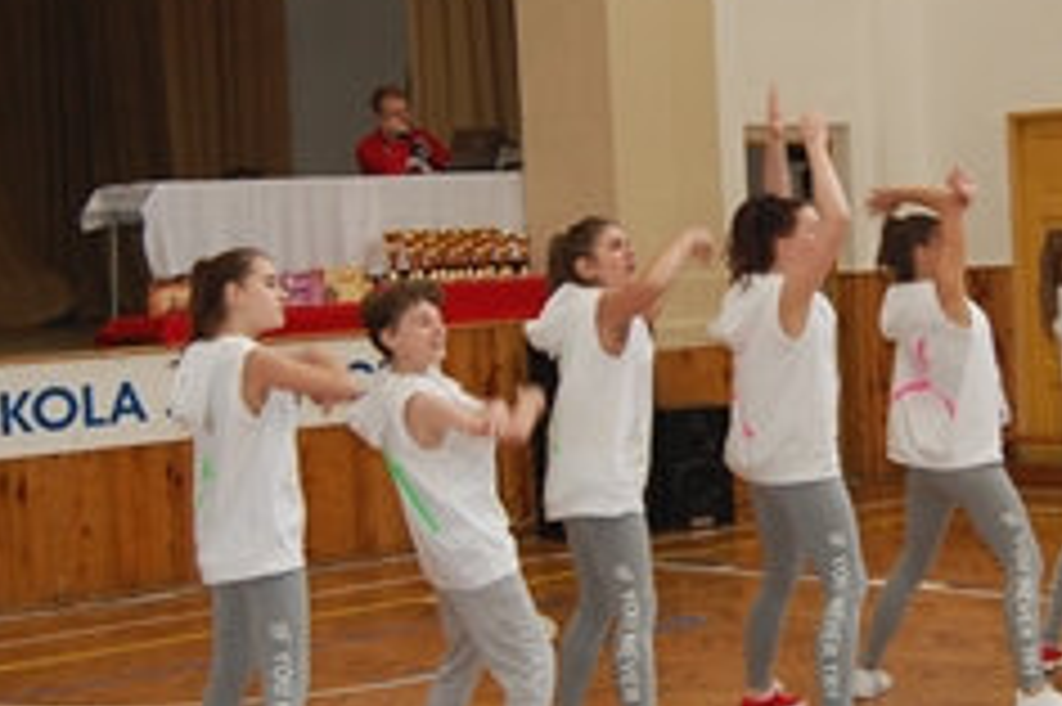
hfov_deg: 22.7
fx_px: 2624
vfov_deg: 15.3
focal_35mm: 89
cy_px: 355
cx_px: 788
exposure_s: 1/60
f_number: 4.2
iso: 400
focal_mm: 28
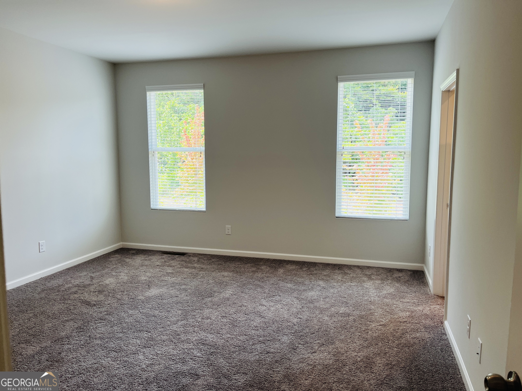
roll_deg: +0.5
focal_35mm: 26
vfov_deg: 53.1
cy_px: 196
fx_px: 392
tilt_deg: -6.3
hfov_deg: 67.3
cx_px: 261
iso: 50
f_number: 1.6
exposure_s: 1/120
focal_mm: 5.1
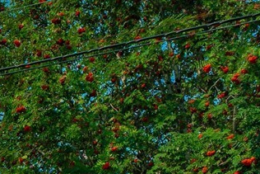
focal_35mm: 102
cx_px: -269
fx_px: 737
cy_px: 383
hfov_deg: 15.6
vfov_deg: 11.6
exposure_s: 1/250
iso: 80
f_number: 7.1
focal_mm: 19
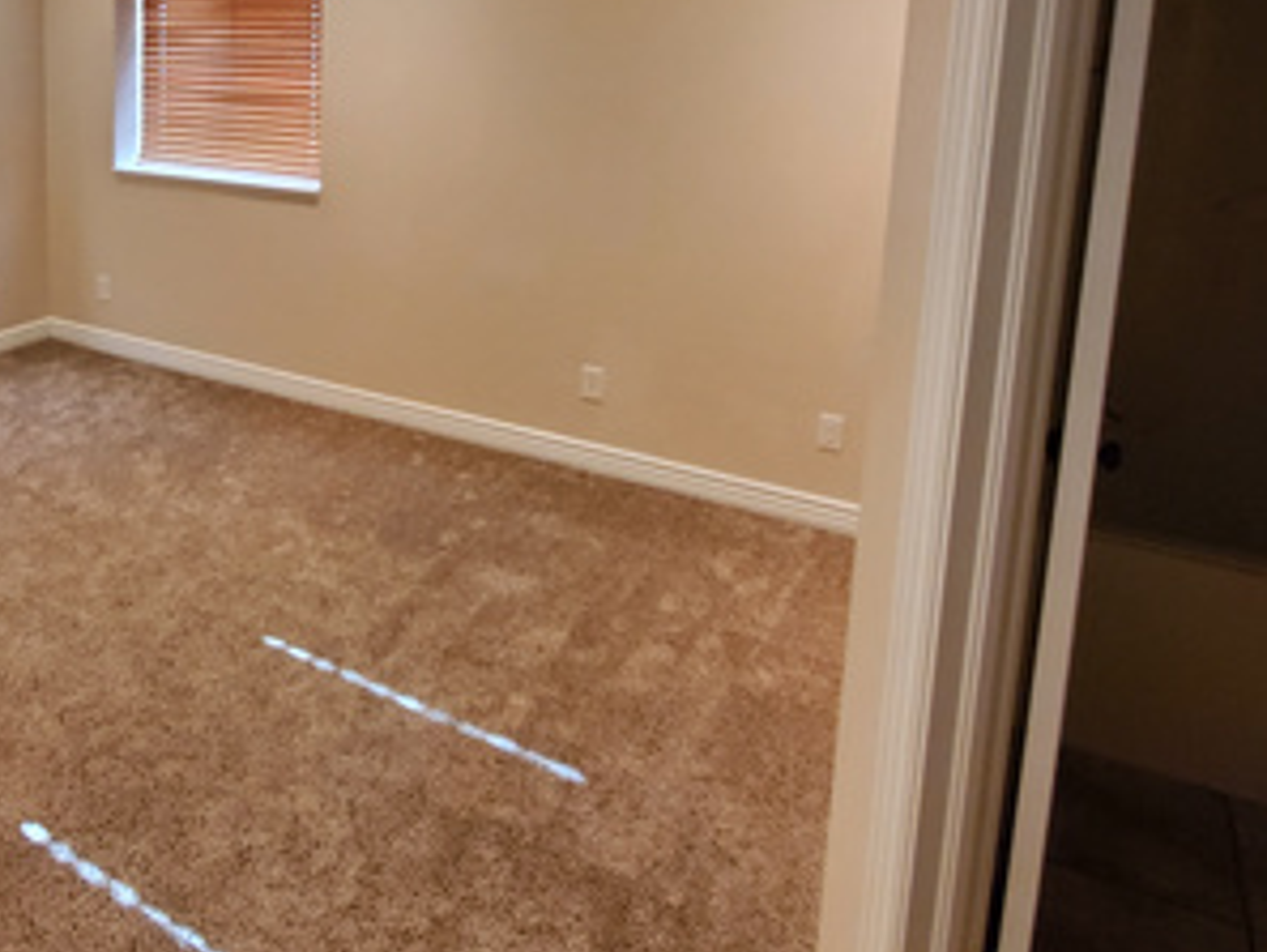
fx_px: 1025
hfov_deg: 59.2
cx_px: 282
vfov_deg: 47.5
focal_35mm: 28
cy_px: 213
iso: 500
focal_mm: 1.8
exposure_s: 1/29
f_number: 2.2
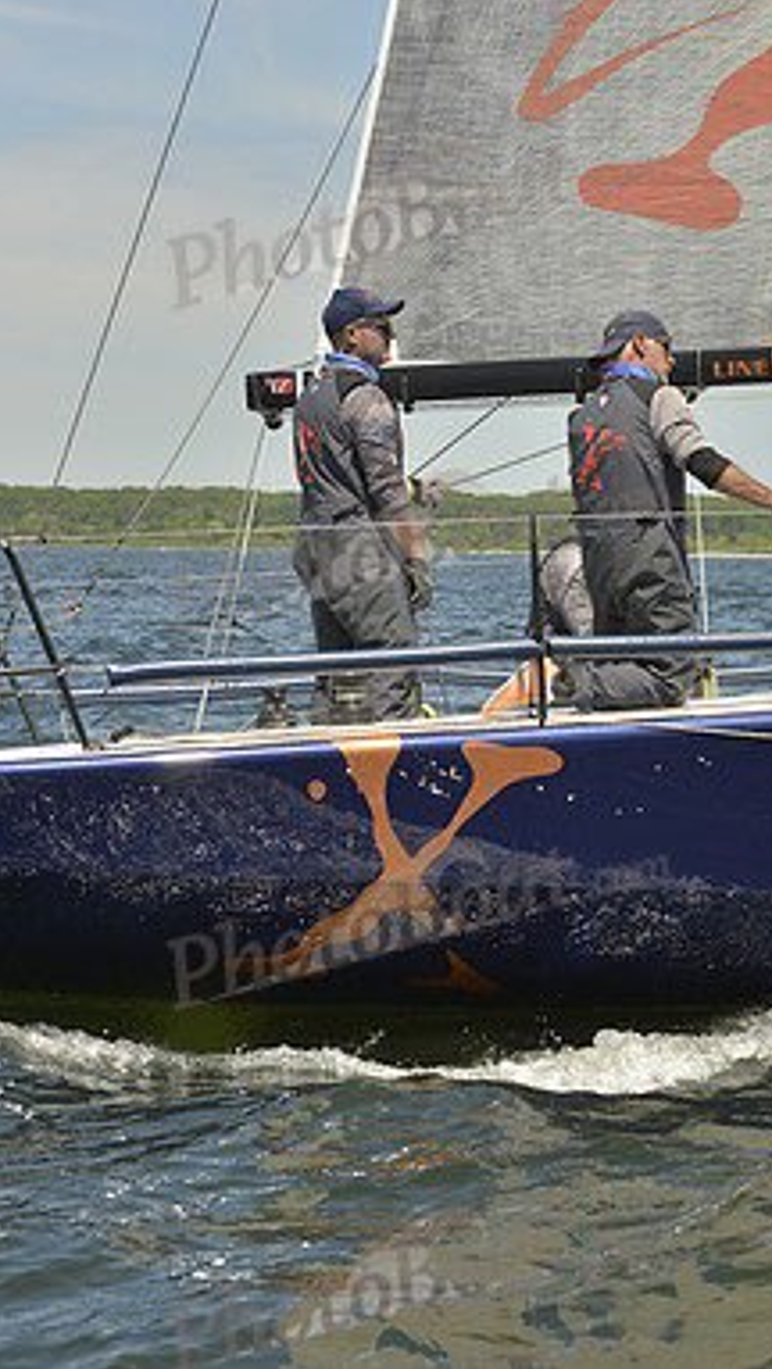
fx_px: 4031
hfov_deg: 10.8
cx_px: 858
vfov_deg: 19.3
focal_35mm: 111
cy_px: 681
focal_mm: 70
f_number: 6.3
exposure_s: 1/1600
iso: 280
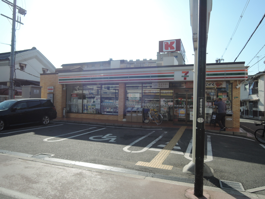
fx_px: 184
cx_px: 132
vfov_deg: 56.8
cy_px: 100
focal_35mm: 24
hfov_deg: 71.6
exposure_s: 1/160
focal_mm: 5.1
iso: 80
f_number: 2.8
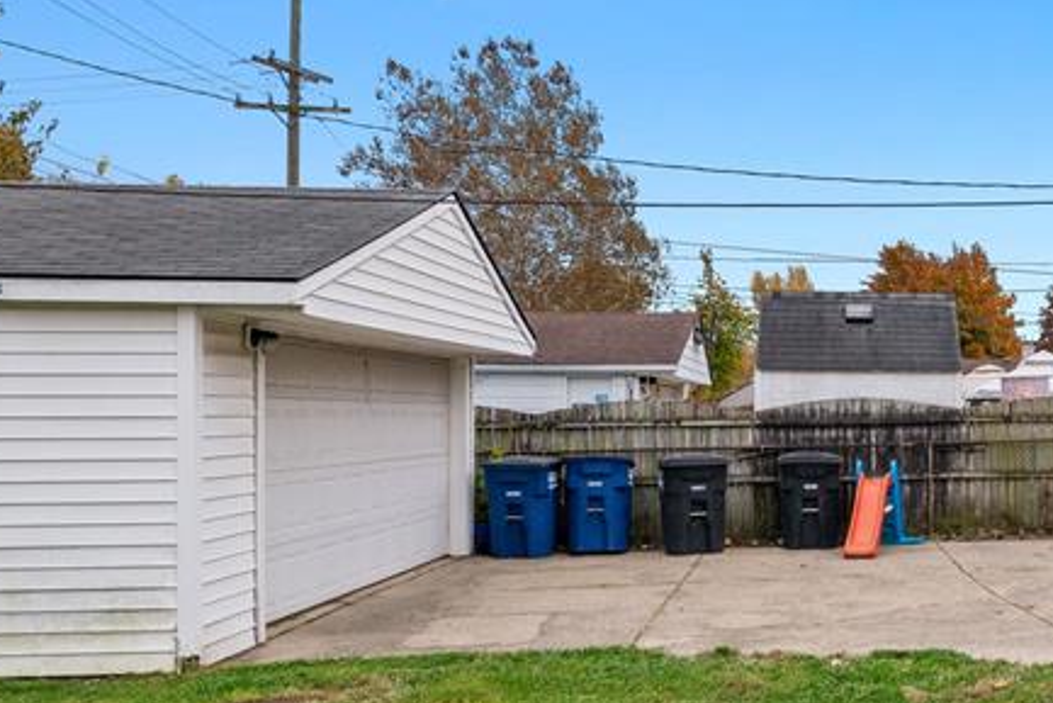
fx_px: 2077
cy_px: 383
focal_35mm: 71
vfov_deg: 19.2
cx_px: 1053
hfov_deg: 26.9
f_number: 8
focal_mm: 30
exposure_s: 1/250
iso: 400
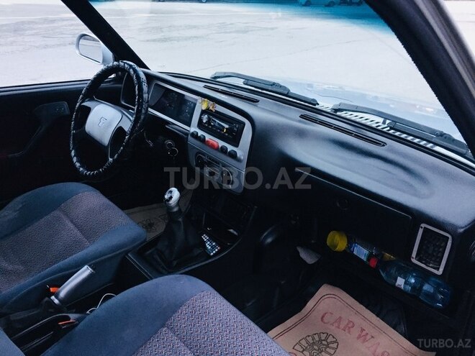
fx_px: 398
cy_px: 178
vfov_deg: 48.2
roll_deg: -0.9
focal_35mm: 29
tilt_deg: -24.5
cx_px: 238
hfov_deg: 61.7
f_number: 2.2
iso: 200
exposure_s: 1/33
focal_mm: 4.15
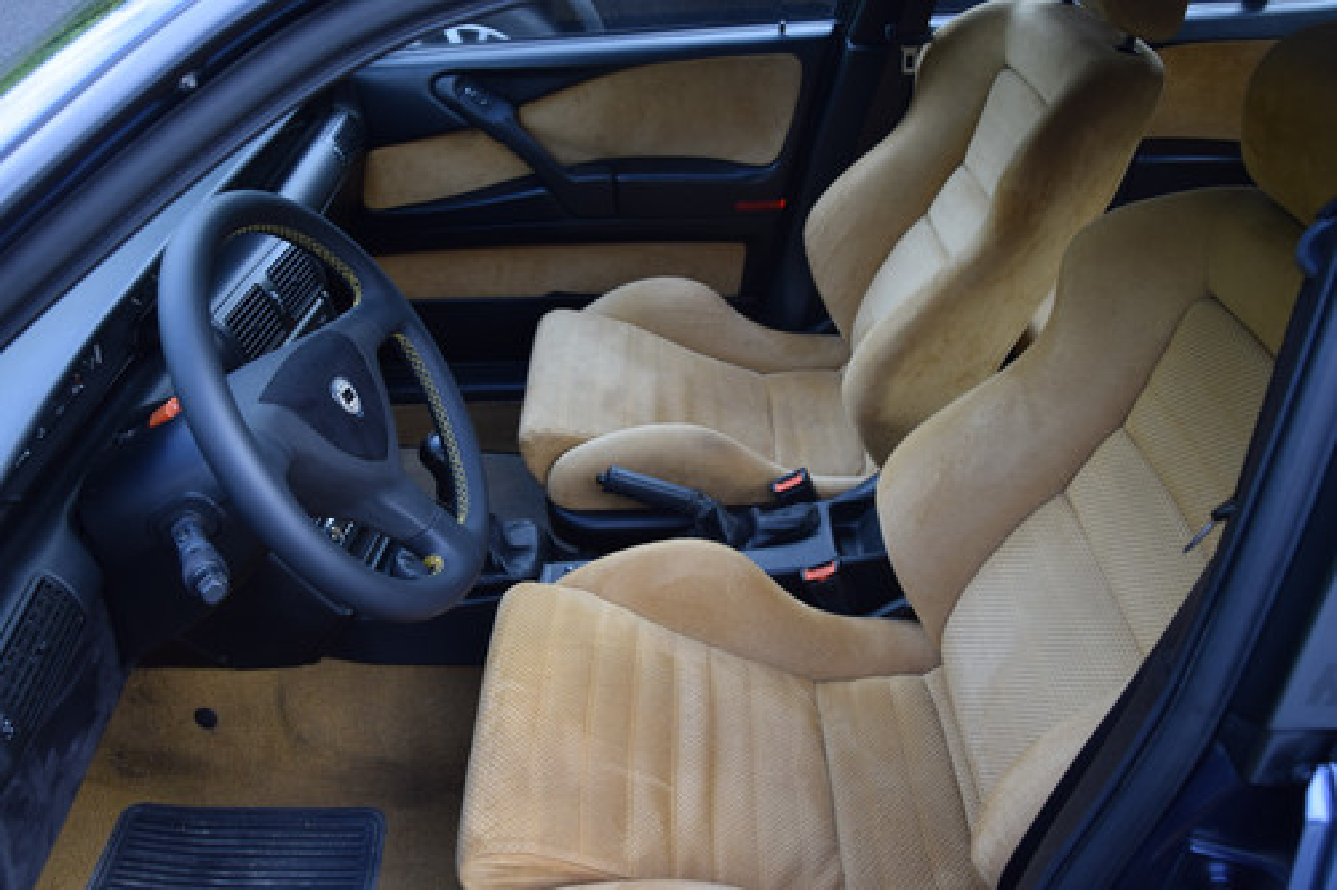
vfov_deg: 41.7
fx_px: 1169
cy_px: 445
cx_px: 668
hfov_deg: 59.5
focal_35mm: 32
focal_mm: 21
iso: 400
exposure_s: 1/100
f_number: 5
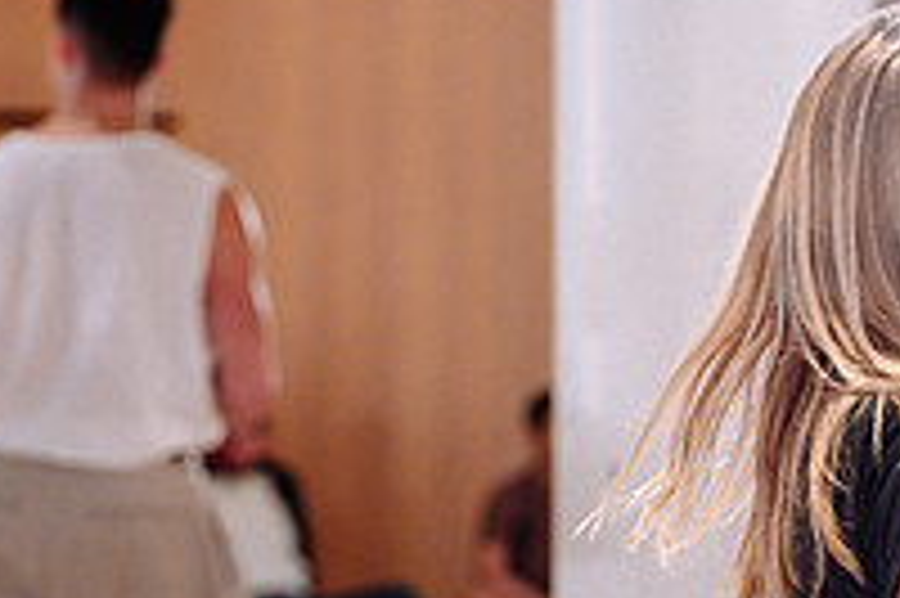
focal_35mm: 217
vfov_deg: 6.3
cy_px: 585
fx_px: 5420
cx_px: 1274
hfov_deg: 9.3
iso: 1250
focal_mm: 50
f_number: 2
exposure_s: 1/250
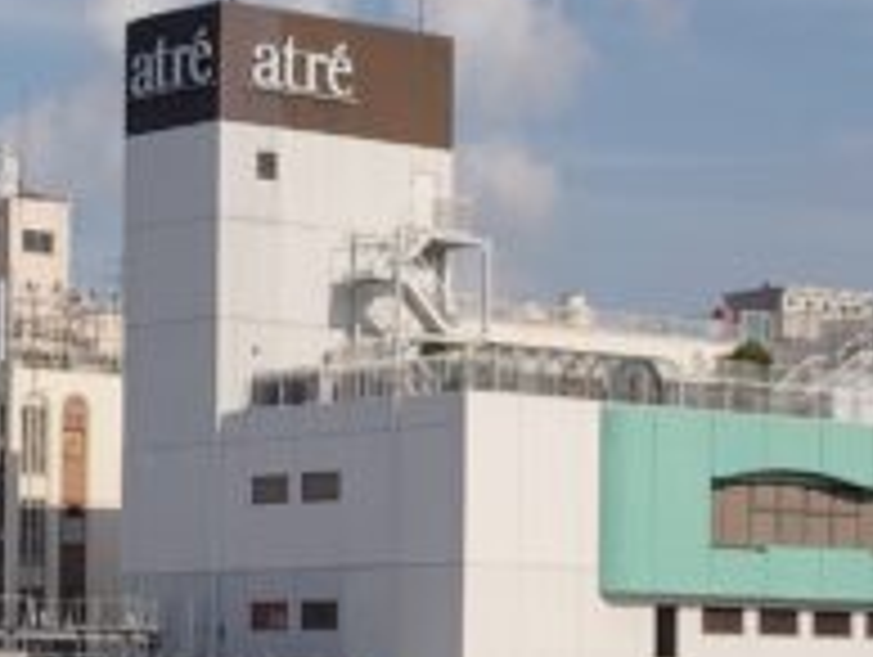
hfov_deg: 13.3
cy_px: 727
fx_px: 3737
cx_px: 338
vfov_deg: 9.9
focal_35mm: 148
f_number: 1.8
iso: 50
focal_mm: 4.22
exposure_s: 1/1486
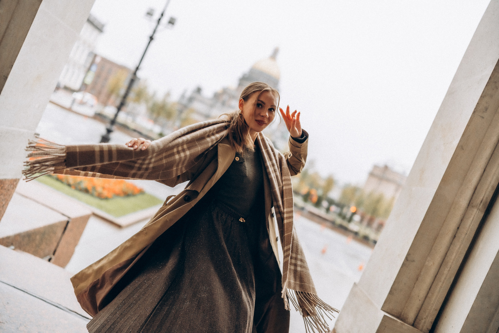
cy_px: 166
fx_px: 485
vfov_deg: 37.9
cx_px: 250
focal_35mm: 35
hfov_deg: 54.4
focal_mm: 35
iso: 800
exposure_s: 1/3200
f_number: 1.4
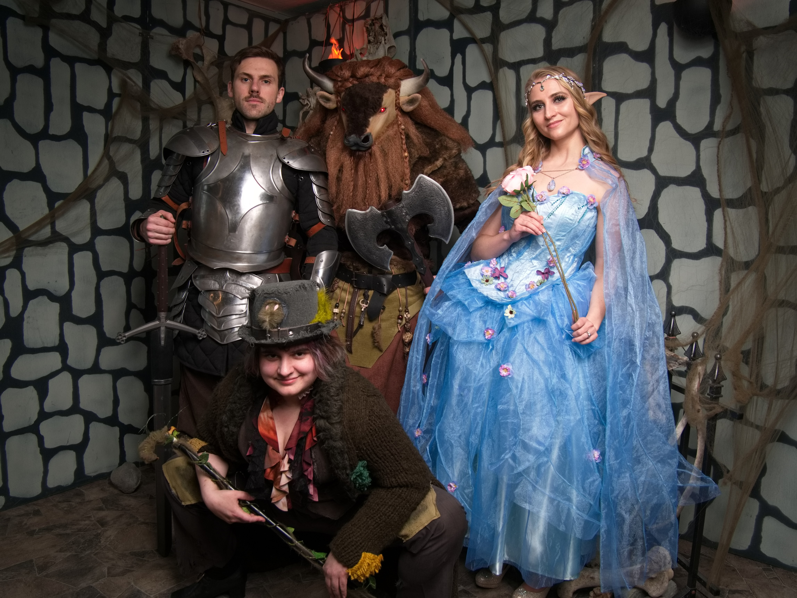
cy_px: 299
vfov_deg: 49.8
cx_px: 398
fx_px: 645
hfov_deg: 63.4
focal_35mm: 28
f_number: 3.9
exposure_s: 1/50
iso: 200
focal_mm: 14
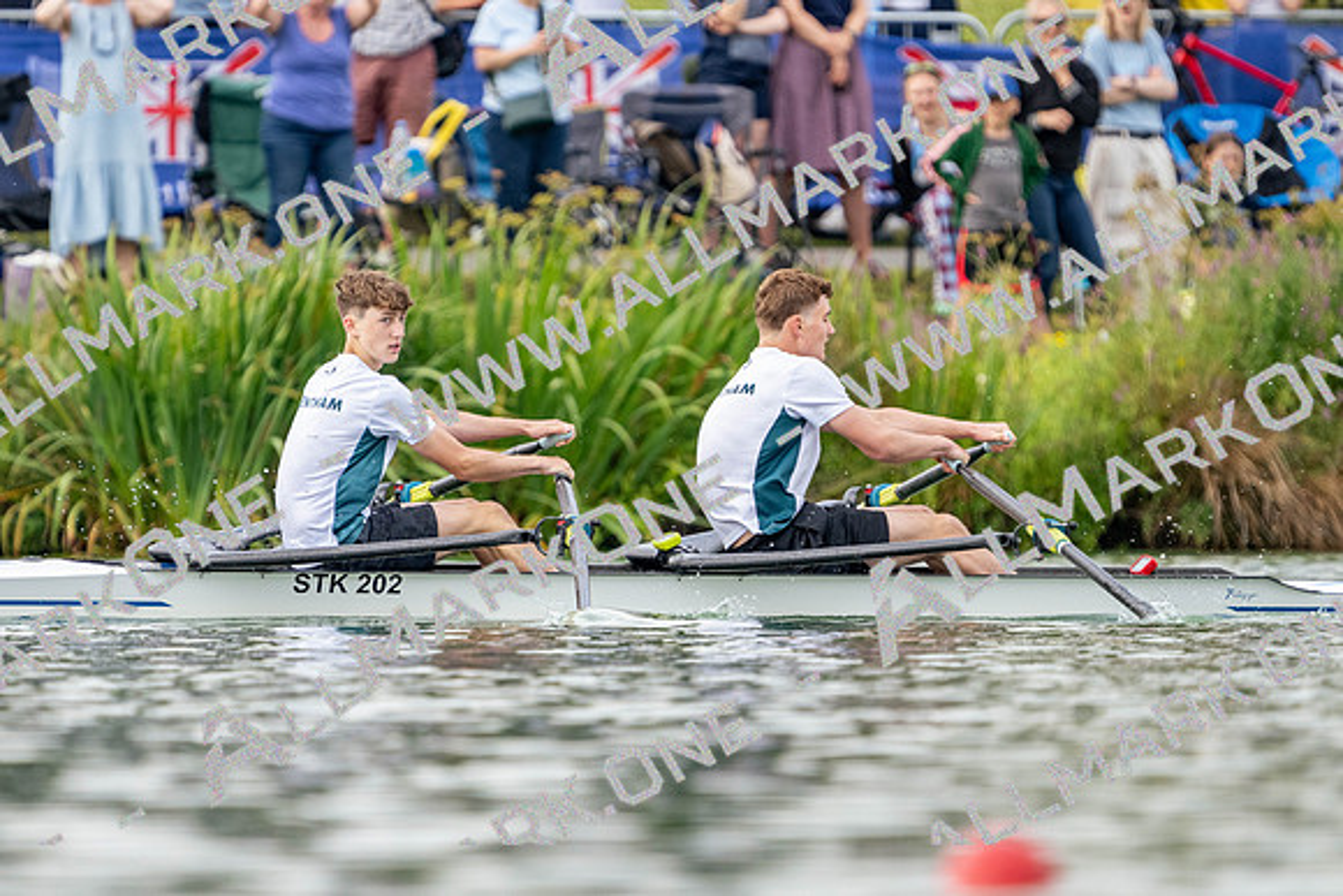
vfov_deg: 1.6
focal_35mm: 838
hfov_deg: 2.5
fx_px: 31268
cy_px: 448
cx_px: 672
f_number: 6.3
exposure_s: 1/1600
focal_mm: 559
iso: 800
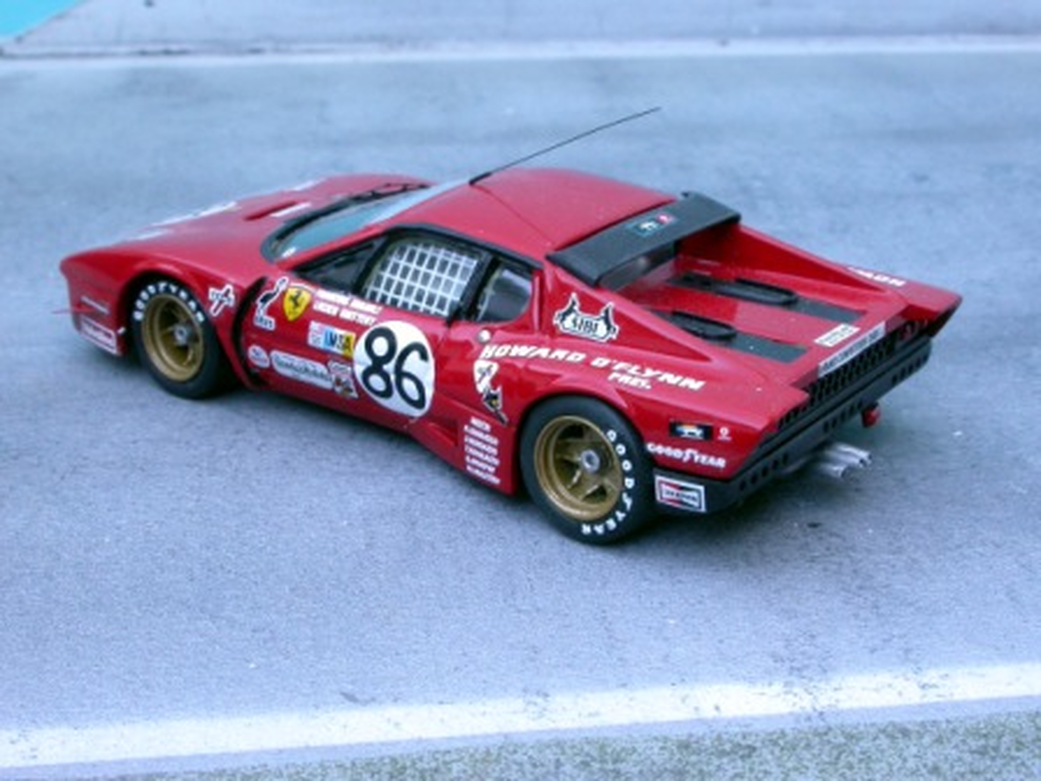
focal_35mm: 63
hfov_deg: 30.7
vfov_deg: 23.3
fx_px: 1895
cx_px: 520
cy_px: 390
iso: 100
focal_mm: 13.1
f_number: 9
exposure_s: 1/4.4
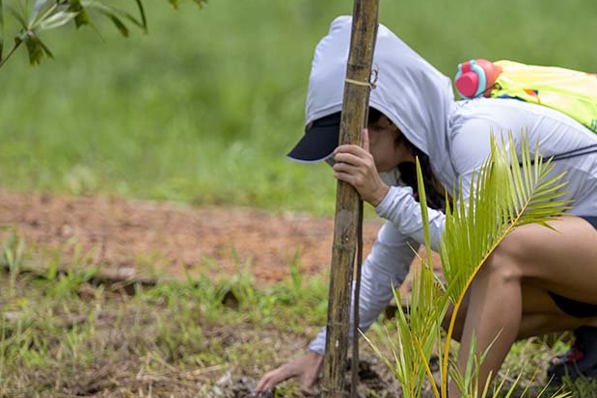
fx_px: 4246
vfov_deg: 5.4
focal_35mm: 256
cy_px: 242
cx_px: 364
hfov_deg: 8.0
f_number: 2.8
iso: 64
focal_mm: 165
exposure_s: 1/800
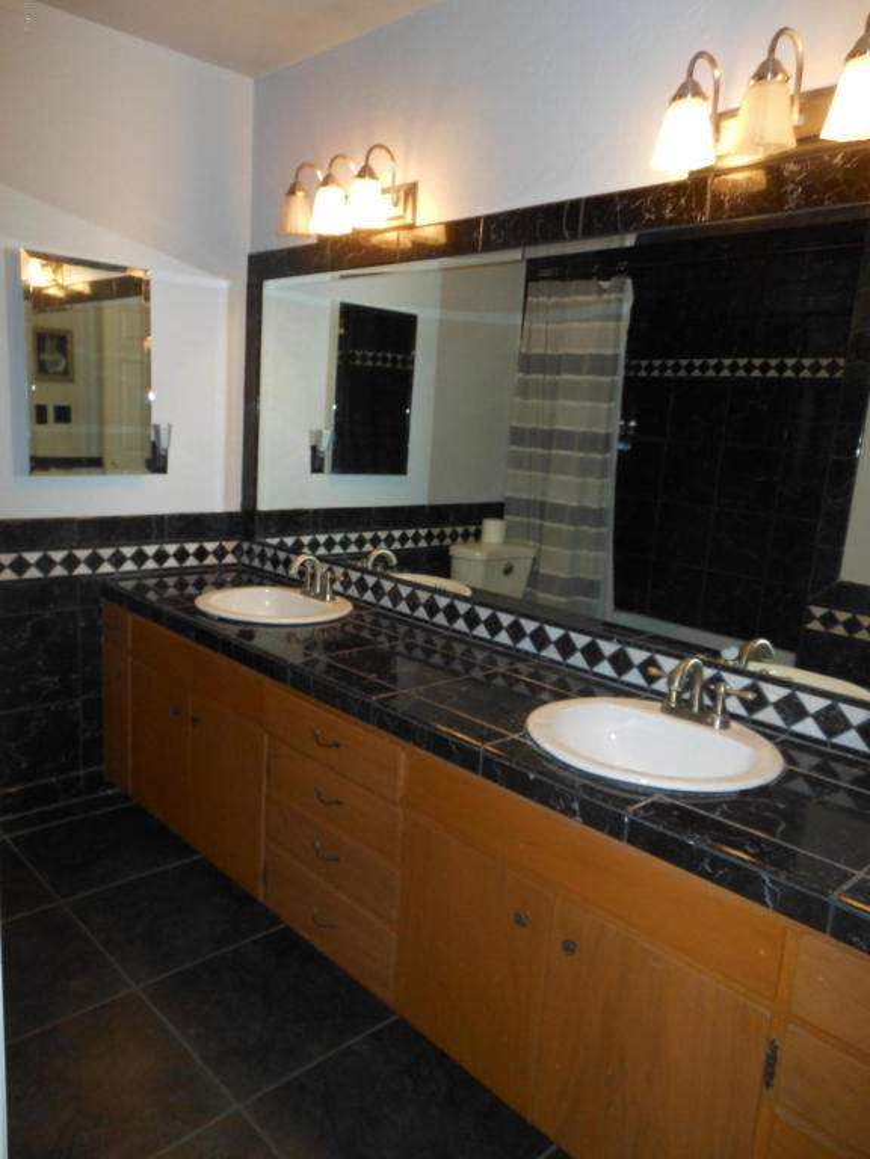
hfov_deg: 54.9
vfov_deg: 69.4
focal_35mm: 25
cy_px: 580
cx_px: 435
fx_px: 838
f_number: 3.2
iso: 200
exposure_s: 1/25
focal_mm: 4.5
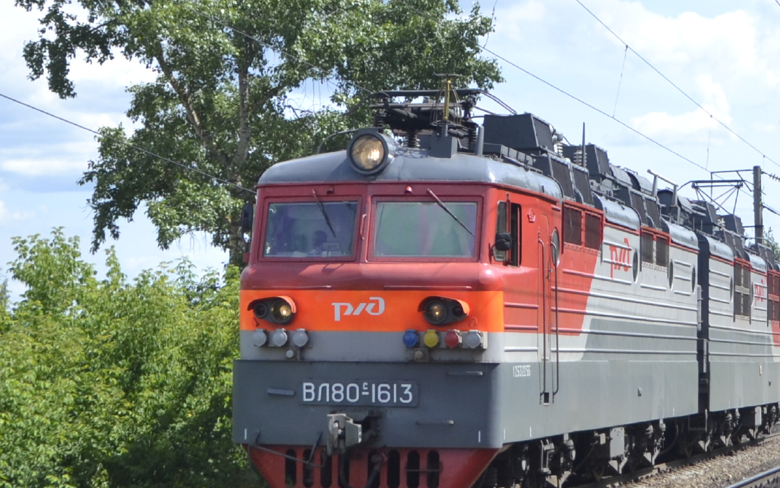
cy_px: 309
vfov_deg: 30.4
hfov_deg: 46.8
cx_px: 481
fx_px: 893
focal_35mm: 42
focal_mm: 22
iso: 200
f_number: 6.3
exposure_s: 1/640
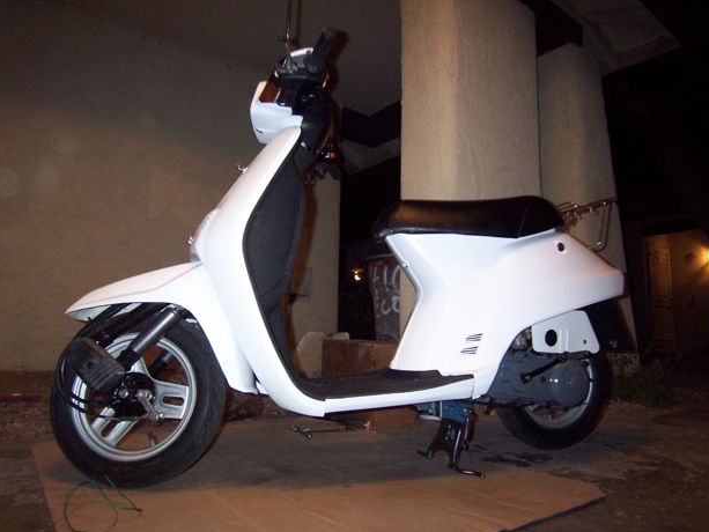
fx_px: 492
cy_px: 276
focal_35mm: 24
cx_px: 349
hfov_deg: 71.6
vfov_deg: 56.8
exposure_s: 1/30
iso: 200
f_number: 2.8
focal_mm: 3.8
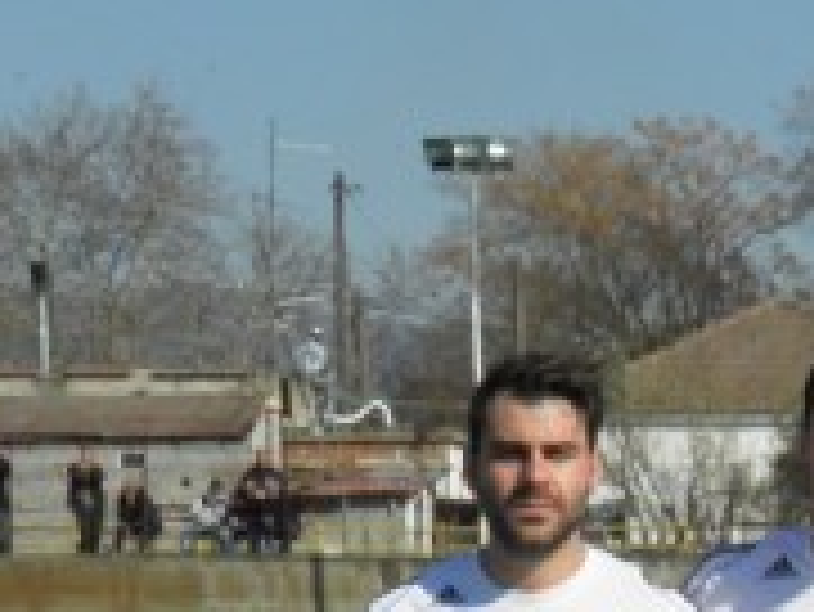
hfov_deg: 10.5
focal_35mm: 179
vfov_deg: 8.2
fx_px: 4212
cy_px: 862
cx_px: 1376
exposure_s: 1/500
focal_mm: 8.9
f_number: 5.5
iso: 50
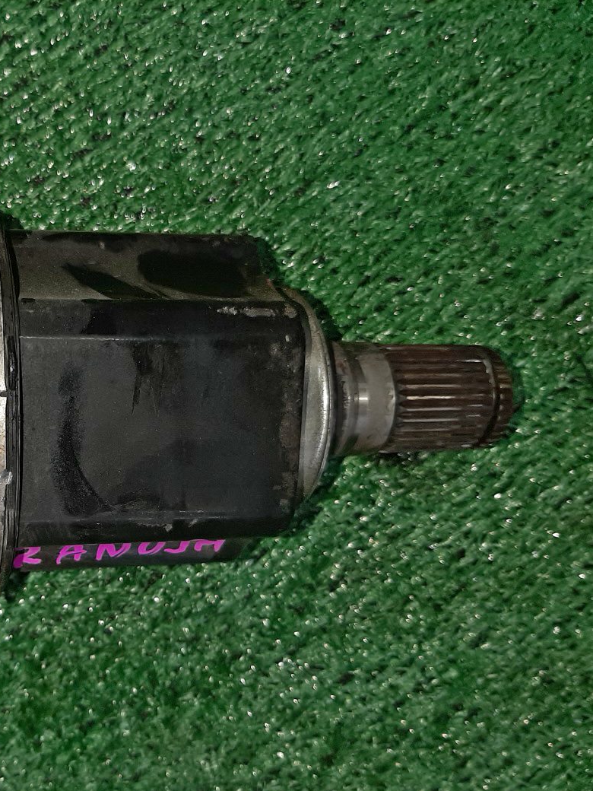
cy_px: 409
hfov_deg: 37.4
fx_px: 822
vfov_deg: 51.3
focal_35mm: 36
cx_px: 75
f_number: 1.7
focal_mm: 3.93
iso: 107
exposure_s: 1/50
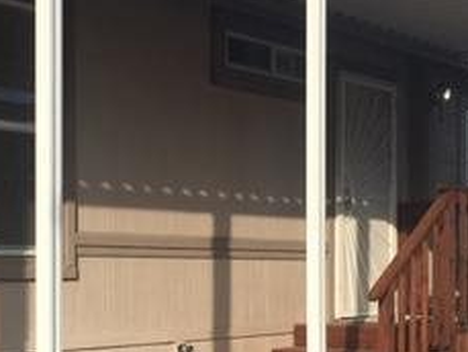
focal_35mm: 81
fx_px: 1096
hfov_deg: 24.1
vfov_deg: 18.0
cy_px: 311
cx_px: 200
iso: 25
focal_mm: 4.15
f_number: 2.2
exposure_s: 1/1451
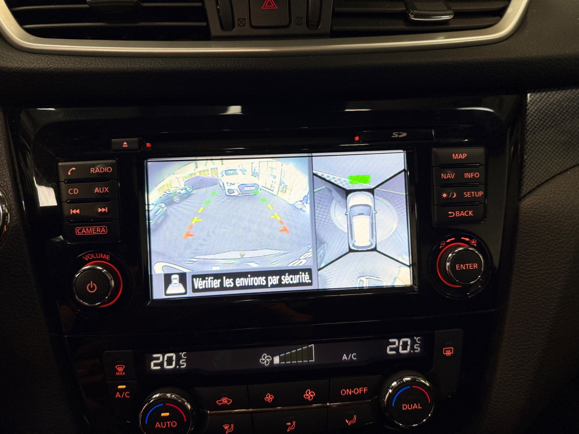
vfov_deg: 56.8
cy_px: 217
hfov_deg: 71.6
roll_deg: +0.7
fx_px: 401
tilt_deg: -27.6
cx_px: 290
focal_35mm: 24
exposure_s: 1/83
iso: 125
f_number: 1.78
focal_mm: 6.76
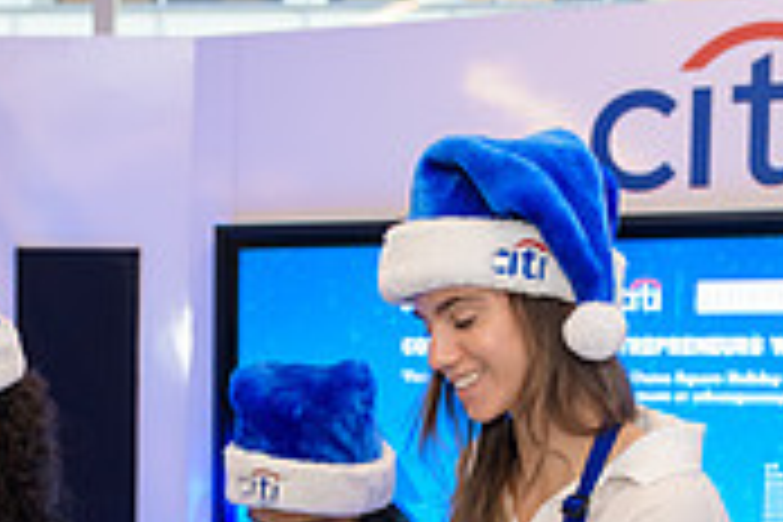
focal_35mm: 90
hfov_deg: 22.3
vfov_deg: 14.8
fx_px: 1957
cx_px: 140
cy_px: 574
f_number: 3.2
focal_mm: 27
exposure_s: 1/125
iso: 800
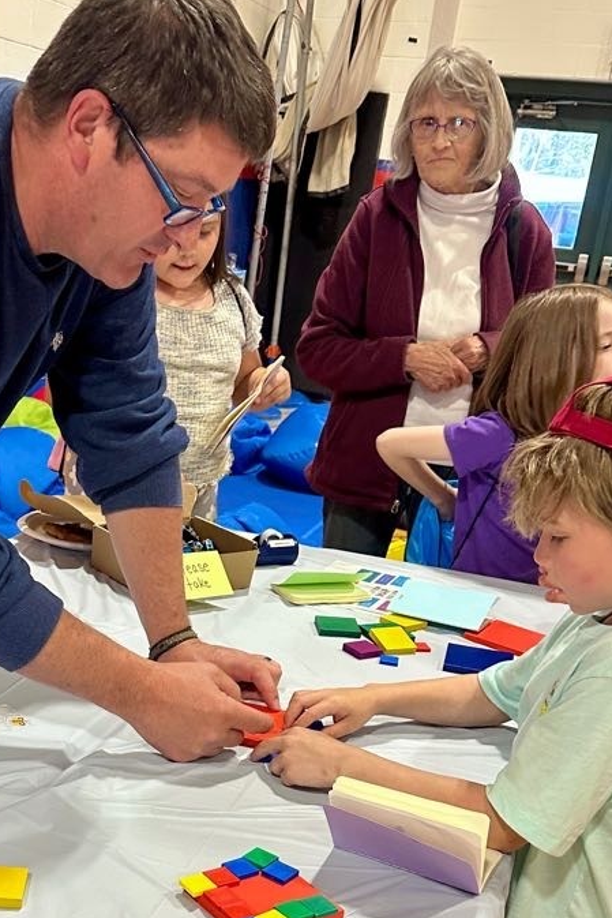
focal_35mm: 31
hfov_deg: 42.3
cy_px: 542
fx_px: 790
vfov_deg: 59.9
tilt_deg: -20.1
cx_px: 325
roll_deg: -0.7
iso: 250
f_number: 1.78
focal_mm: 6.86
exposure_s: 1/60
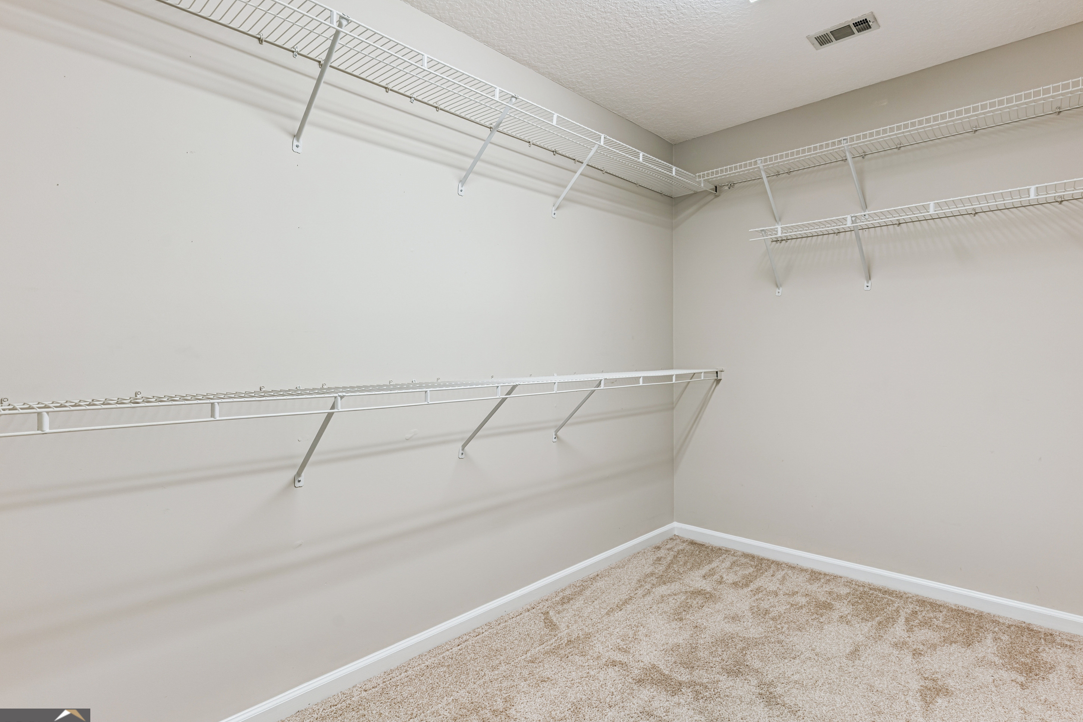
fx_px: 541
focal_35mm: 18
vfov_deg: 67.4
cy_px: 364
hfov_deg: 90.0
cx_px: 549
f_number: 8
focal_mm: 17
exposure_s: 1/13
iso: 250
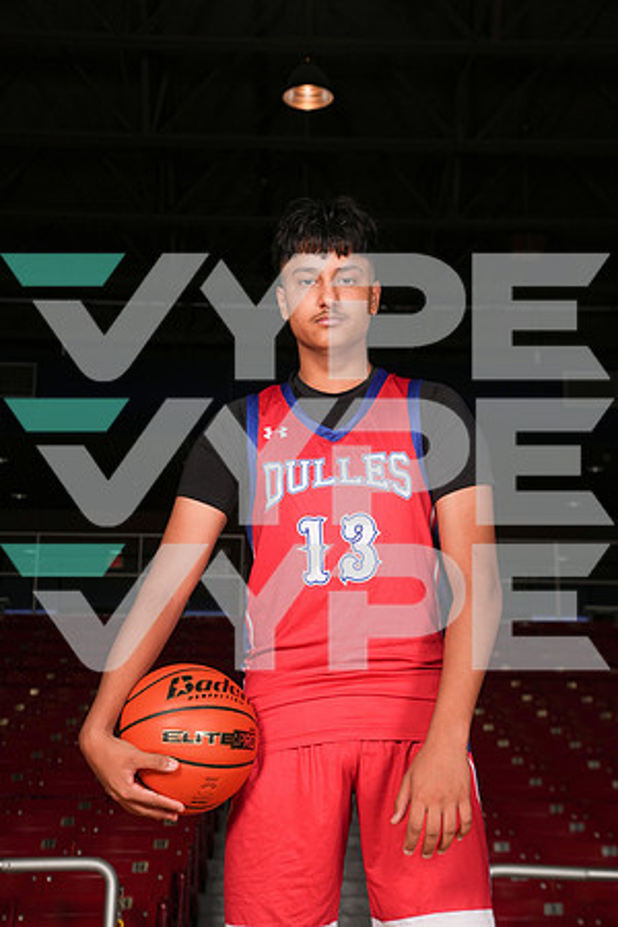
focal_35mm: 70
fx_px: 1802
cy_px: 464
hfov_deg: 19.5
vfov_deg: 28.8
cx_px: 309
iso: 400
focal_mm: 70
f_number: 8
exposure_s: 1/200
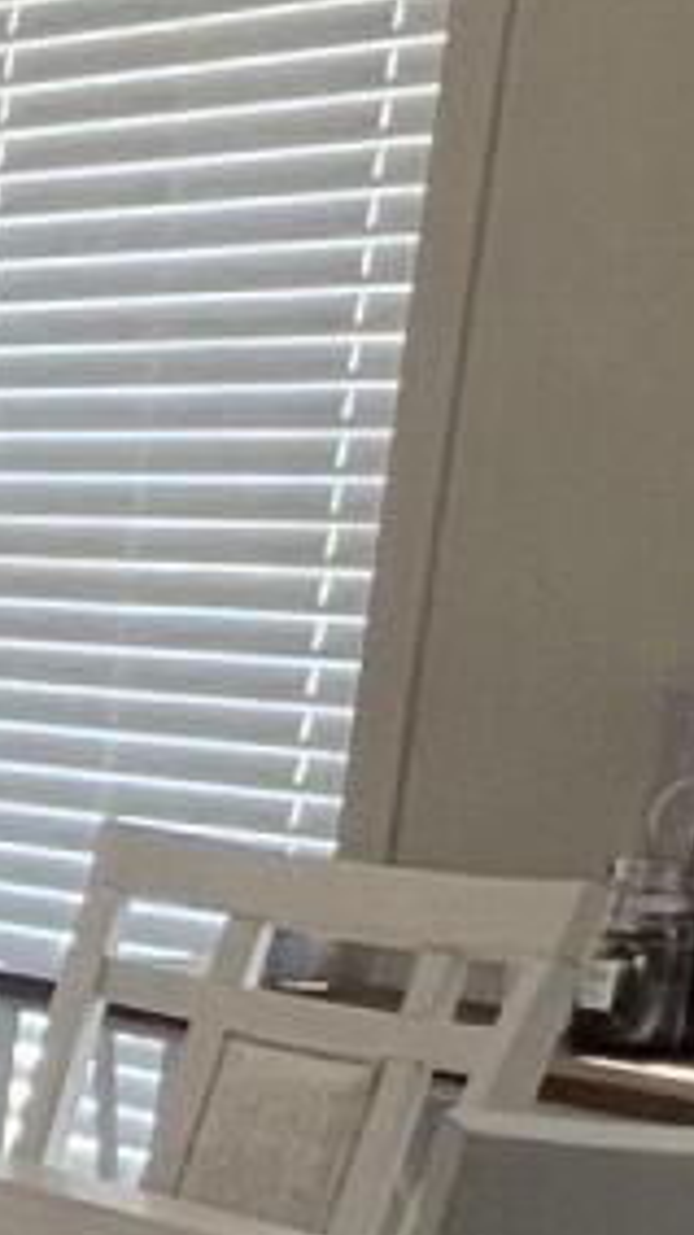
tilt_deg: -17.9
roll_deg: -1.0
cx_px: -1008
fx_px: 3274
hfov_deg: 10.4
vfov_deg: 19.5
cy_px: 1654
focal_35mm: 100
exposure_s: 1/60
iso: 200
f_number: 1.8
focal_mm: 1.57
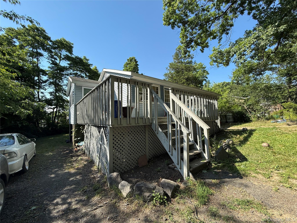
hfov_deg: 102.1
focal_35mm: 14
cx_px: 148
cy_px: 112
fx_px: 120
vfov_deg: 85.7
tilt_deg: +2.5
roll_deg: +2.7
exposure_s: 1/709
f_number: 2.2
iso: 50
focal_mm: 2.22
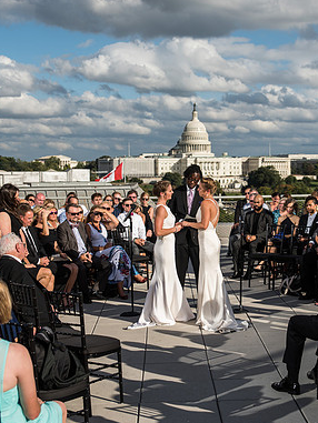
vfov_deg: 31.7
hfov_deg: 24.0
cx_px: 197
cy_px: 201
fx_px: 747
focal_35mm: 61
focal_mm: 40
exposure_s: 1/3200
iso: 125
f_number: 4
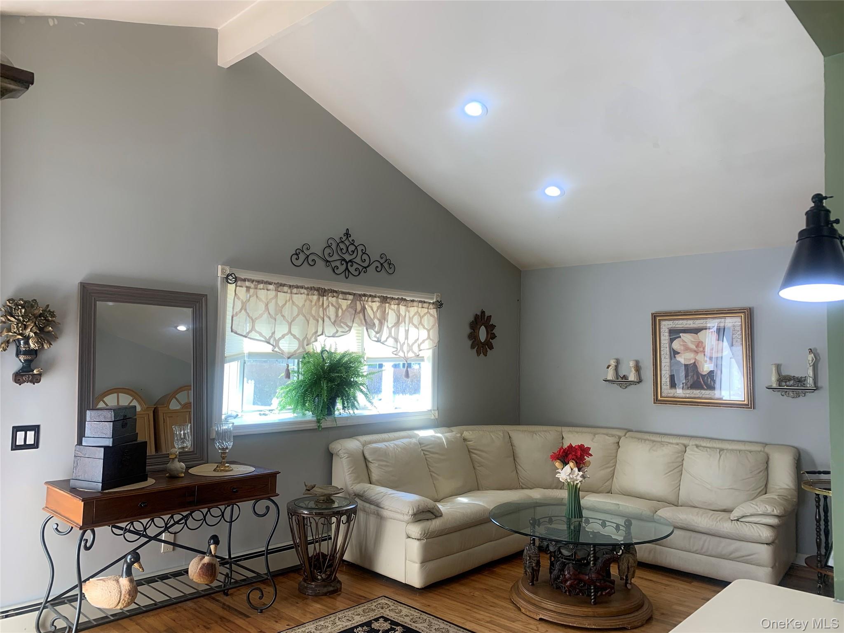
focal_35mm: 26
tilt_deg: +2.5
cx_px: 422
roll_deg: -0.9
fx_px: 634
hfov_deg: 67.3
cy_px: 316
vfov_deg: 53.1
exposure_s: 1/120
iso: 32
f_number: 1.8
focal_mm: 4.25
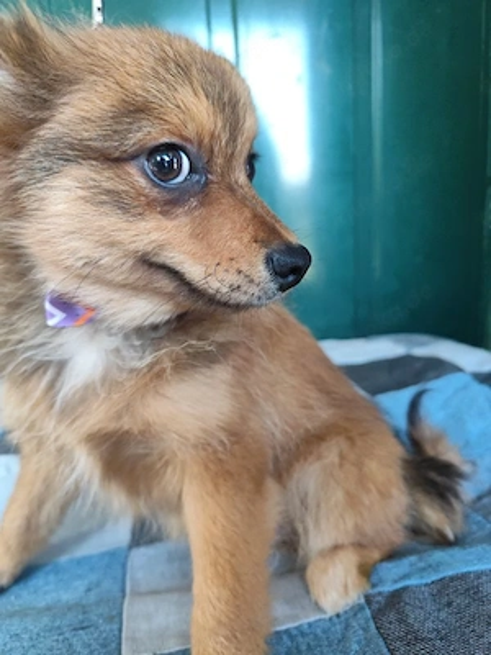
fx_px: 435
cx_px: 246
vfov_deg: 73.9
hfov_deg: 58.9
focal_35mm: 23
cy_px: 328
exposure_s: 1/100
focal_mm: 6.19
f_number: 1.65
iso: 640
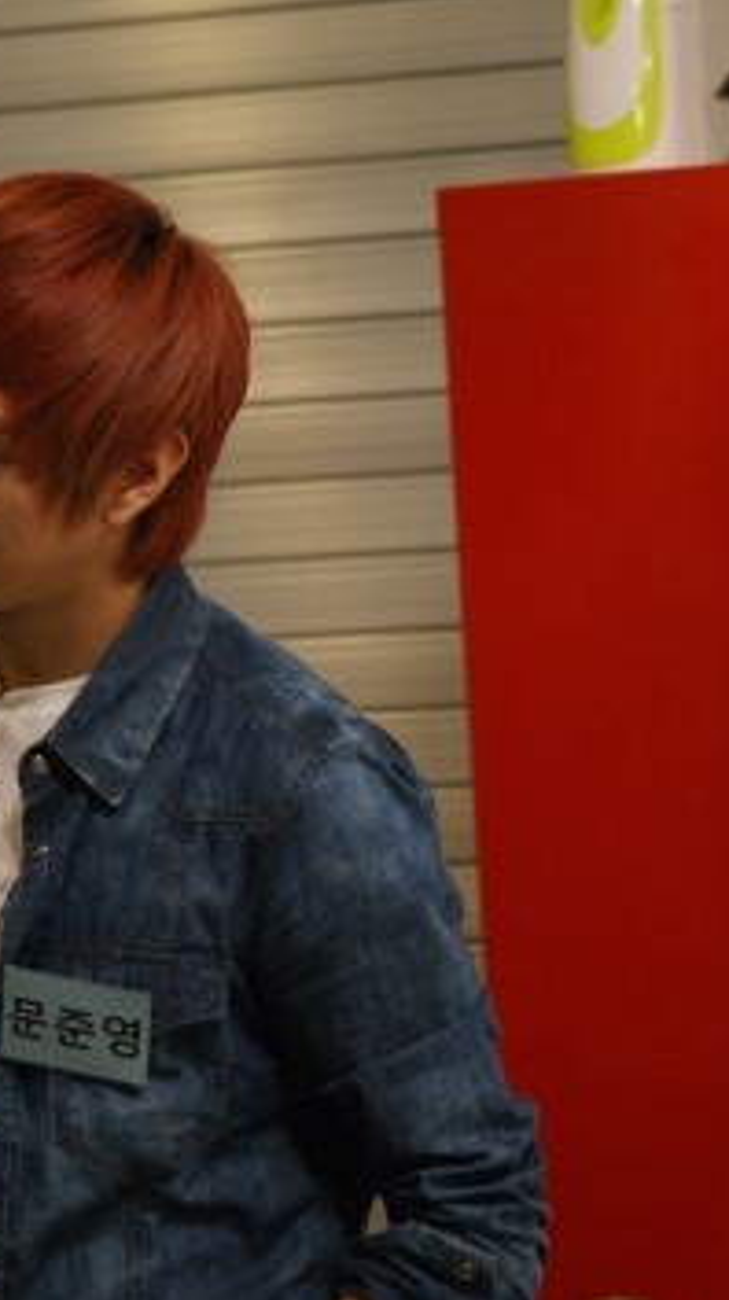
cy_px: 637
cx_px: -103
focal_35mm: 196
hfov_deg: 6.2
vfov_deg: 11.0
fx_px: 6750
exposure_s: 1/200
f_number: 4
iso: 800
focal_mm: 80
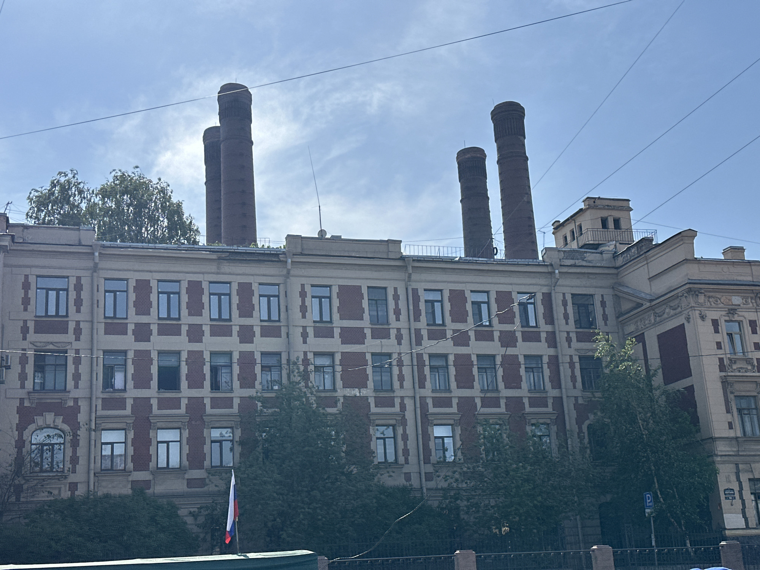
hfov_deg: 39.7
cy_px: 285
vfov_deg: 30.3
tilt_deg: +15.8
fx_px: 1054
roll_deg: +3.7
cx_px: 380
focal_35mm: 48
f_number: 1.78
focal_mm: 6.86
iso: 64
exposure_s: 1/8929
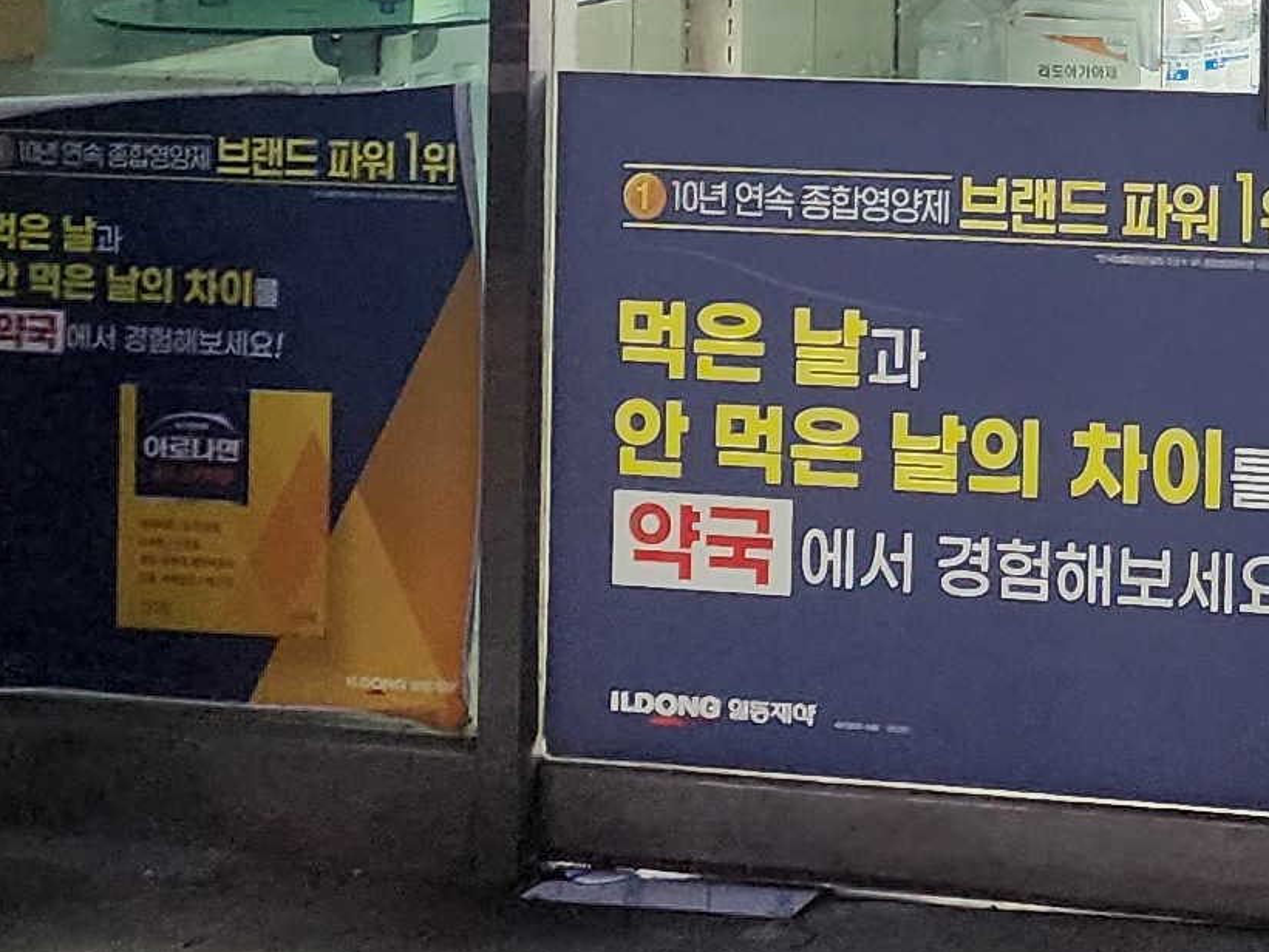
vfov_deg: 12.6
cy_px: -442
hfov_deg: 16.4
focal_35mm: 112
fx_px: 4106
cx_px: 1767
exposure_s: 1/120
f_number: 1.8
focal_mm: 6.4
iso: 250
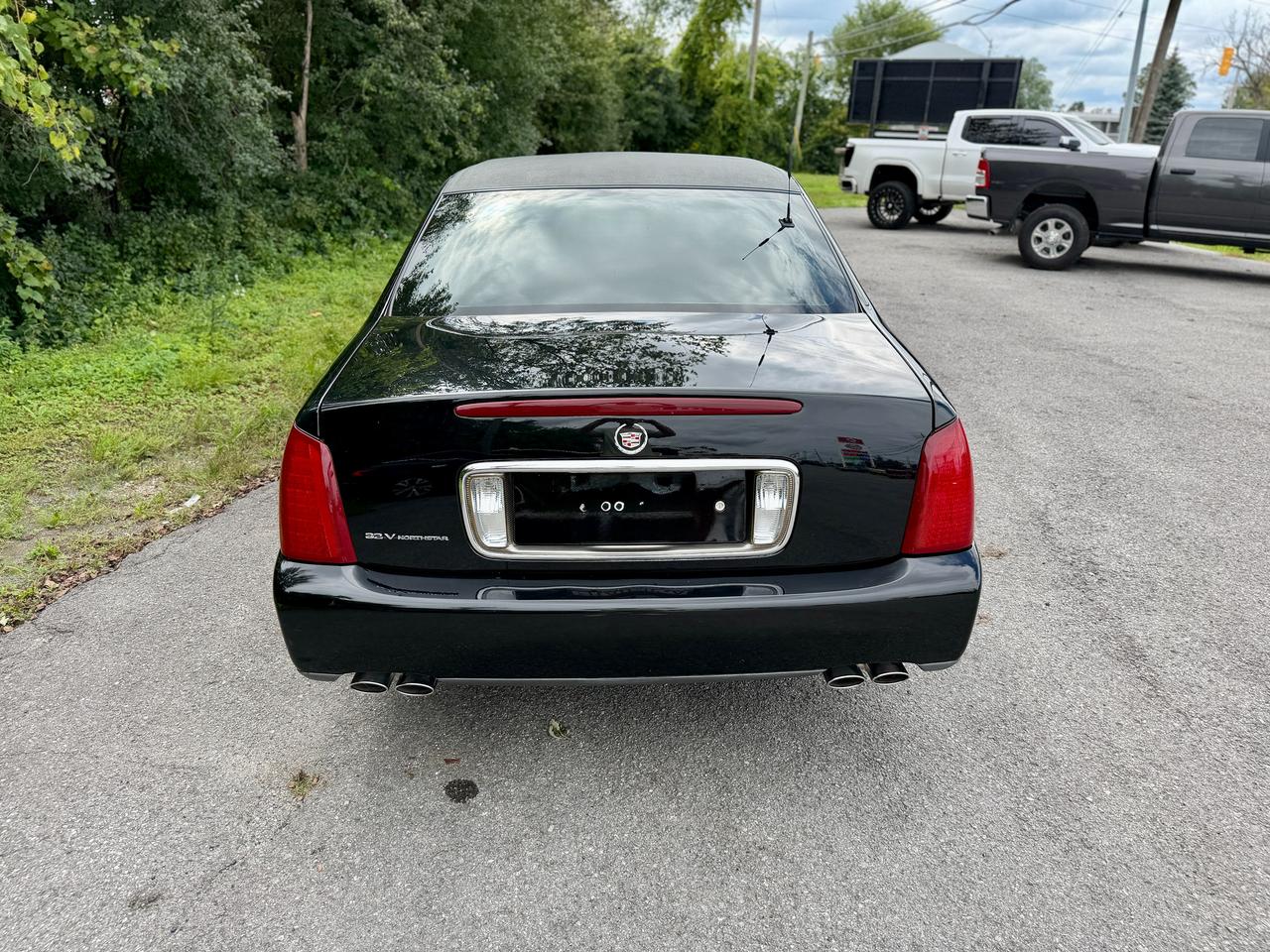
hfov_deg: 71.6
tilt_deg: -21.2
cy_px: 476
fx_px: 881
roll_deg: -2.4
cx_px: 635
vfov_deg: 56.8
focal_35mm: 24
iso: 80
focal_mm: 6.76
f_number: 1.78
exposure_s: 1/2445
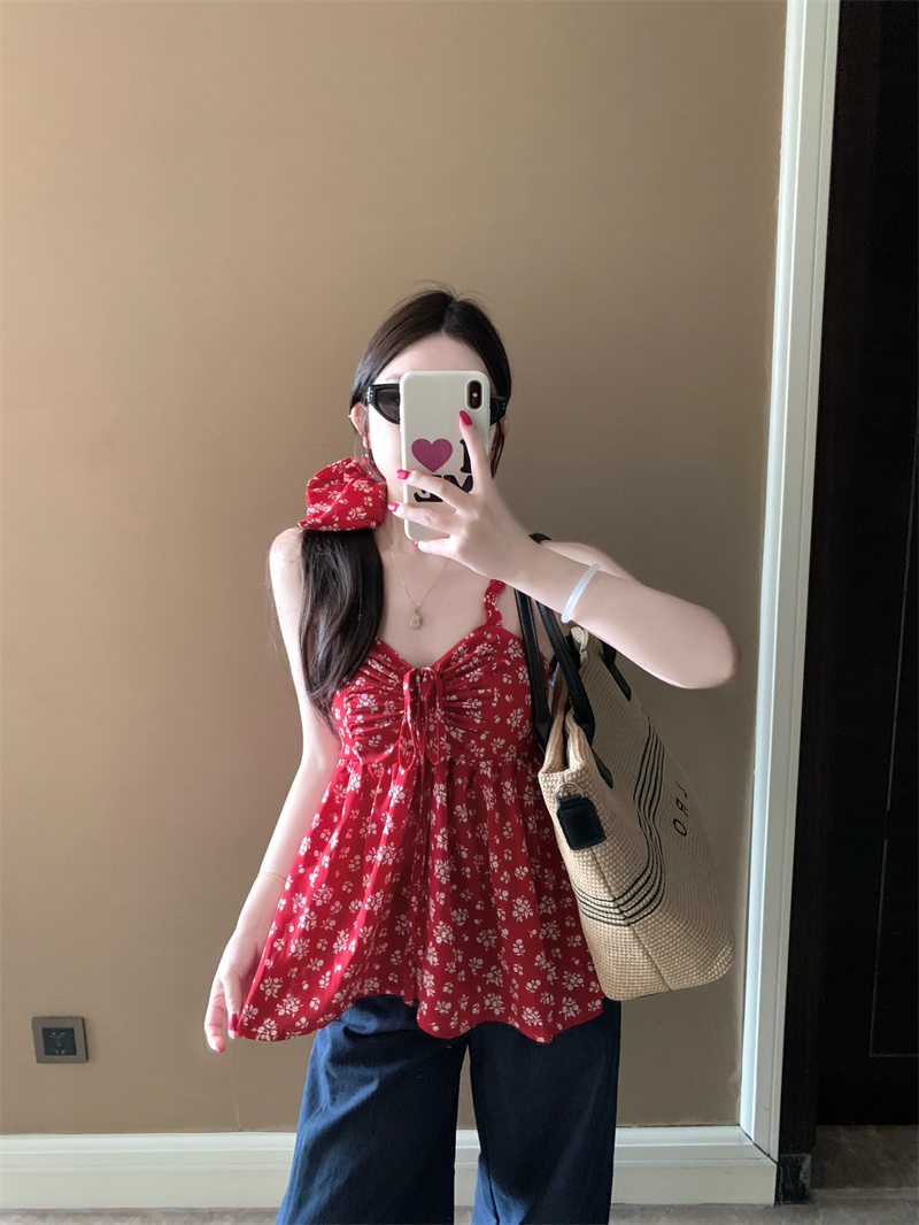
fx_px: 920
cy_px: 612
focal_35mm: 26
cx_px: 460
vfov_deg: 67.3
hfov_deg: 53.1
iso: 400
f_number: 1.8
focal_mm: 4.25
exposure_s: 1/31
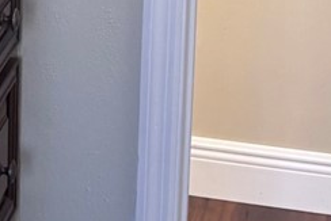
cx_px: -149
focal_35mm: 177
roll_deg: -1.1
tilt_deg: -10.6
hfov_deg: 11.2
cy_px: -188
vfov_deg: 7.5
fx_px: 1628
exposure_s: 1/90
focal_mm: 5.96
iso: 125
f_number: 1.6
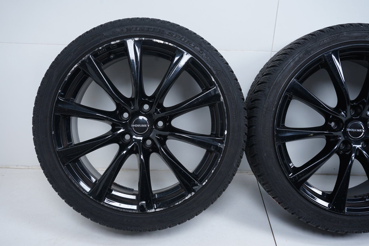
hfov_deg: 50.7
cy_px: 123
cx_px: 184
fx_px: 389
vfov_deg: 35.1
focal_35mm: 38
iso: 200
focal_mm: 38
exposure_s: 1/125
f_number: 7.1
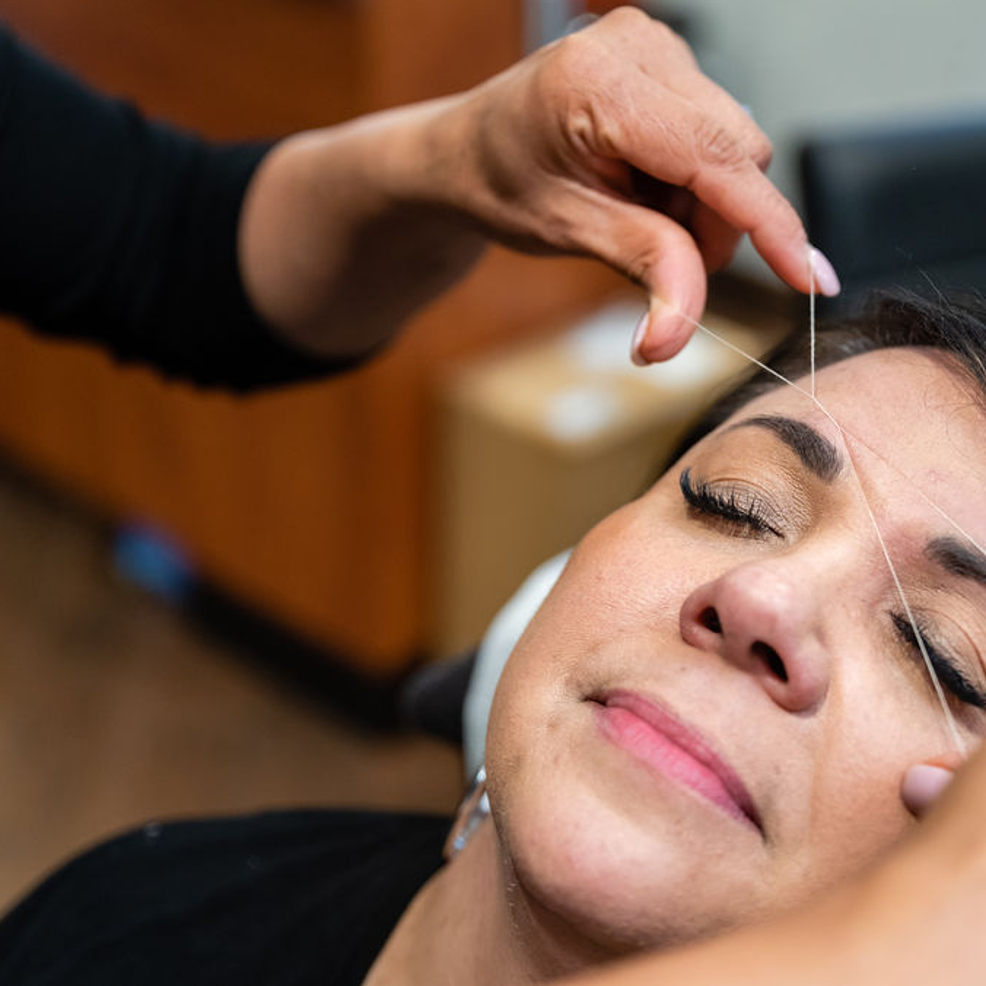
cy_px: 489
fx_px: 2159
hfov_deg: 25.5
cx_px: 694
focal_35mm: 67
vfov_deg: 25.7
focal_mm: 52
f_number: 2.8
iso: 1600
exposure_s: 1/200
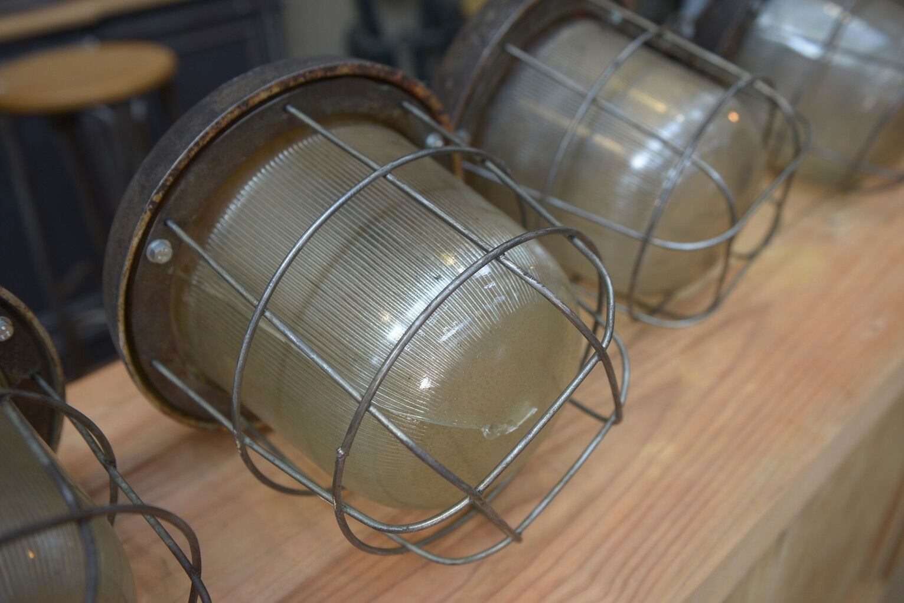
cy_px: 302
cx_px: 452
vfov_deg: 41.1
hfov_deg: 58.7
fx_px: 804
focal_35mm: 32
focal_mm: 32
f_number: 3.5
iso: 200
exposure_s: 1/50
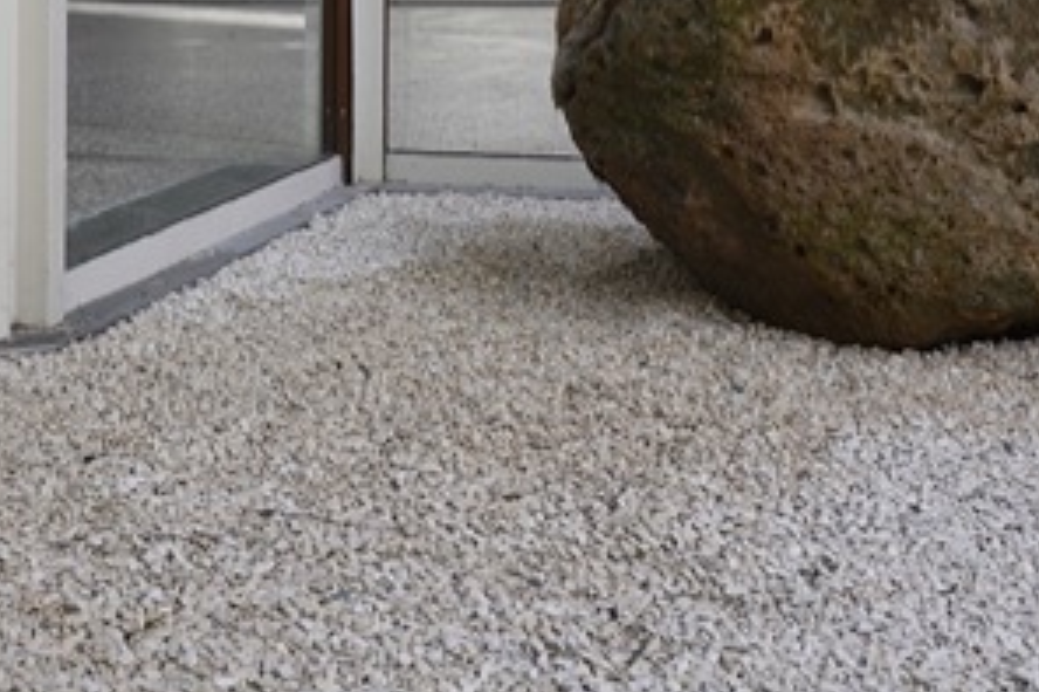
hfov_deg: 36.3
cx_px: 295
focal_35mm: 54
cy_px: -104
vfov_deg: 23.2
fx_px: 1558
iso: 100
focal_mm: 20
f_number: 8
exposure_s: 1/30
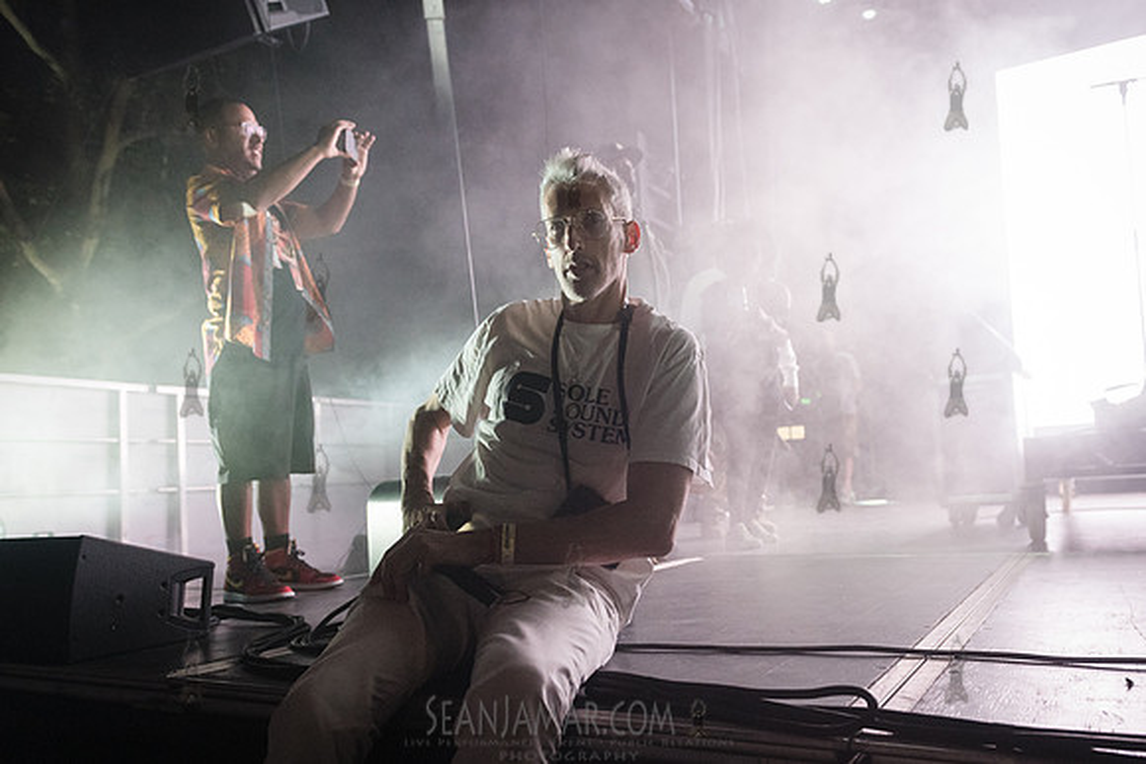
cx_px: 598
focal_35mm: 29
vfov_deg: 45.3
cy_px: 447
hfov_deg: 64.2
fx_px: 913
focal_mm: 24
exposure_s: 1/400
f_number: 3.5
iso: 3200
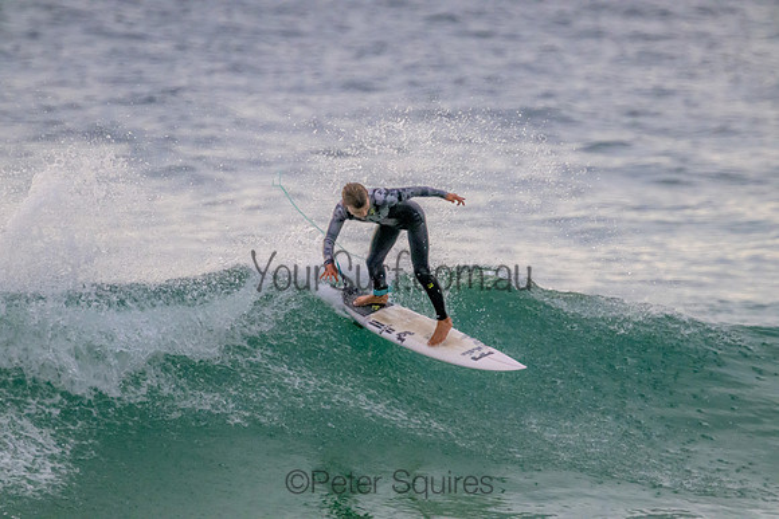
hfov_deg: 2.6
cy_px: 260
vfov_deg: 1.7
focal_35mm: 800
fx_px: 17314
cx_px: 390
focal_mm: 800
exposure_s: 1/2000
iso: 7200
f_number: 11
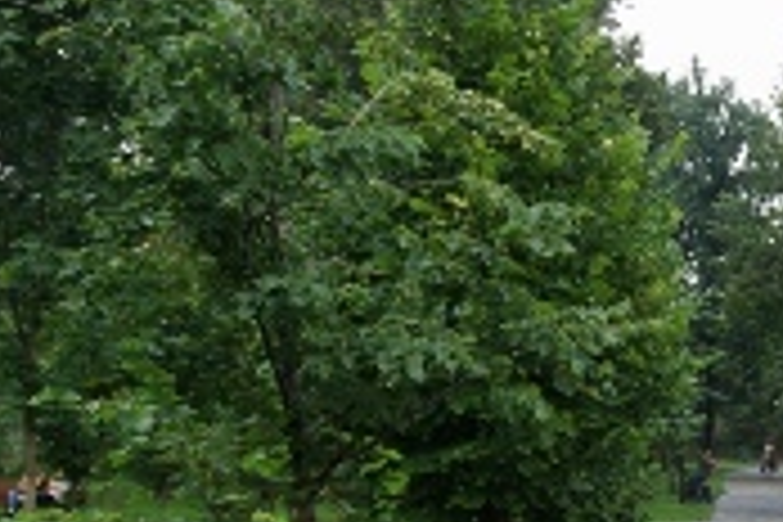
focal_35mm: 108
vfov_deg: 12.6
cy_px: 439
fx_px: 2349
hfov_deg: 18.3
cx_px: 837
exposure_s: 1/125
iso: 200
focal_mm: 28
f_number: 5.6
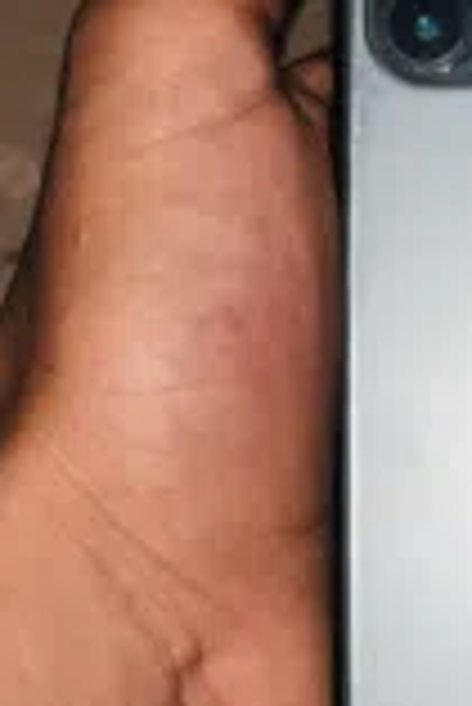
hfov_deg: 9.8
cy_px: 342
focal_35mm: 138
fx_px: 2708
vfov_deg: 14.8
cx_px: 620
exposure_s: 1/60
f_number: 2.4
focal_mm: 6
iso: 32
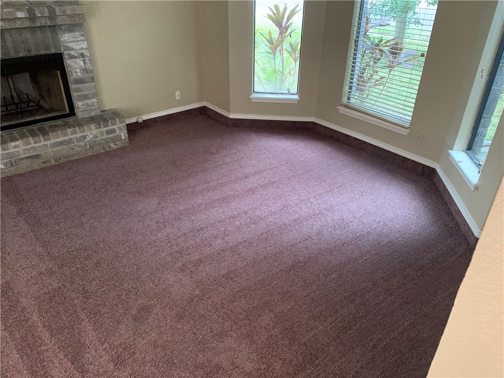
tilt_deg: -32.7
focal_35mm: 26
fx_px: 379
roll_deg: -0.7
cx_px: 252
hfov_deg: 67.3
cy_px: 189
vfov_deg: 53.1
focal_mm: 4.25
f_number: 1.8
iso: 500
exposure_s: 1/30
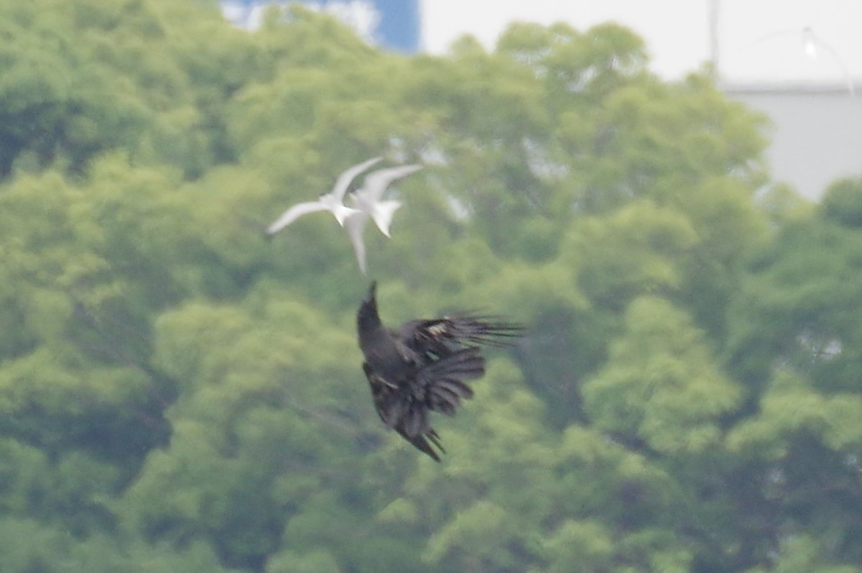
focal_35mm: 450
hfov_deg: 4.6
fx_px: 10766
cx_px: 431
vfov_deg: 3.0
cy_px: 286
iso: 400
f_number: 6.3
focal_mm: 300
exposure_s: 1/400
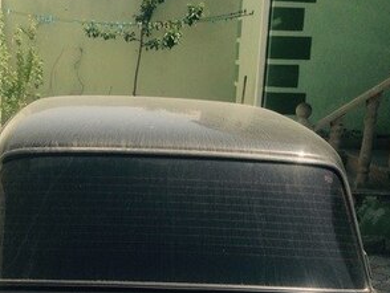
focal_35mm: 74
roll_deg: -2.8
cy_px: 319
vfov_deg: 19.1
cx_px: 158
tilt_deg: -18.4
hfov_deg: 26.3
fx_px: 834
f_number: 2.4
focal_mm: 4.12
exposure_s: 1/1323
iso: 50
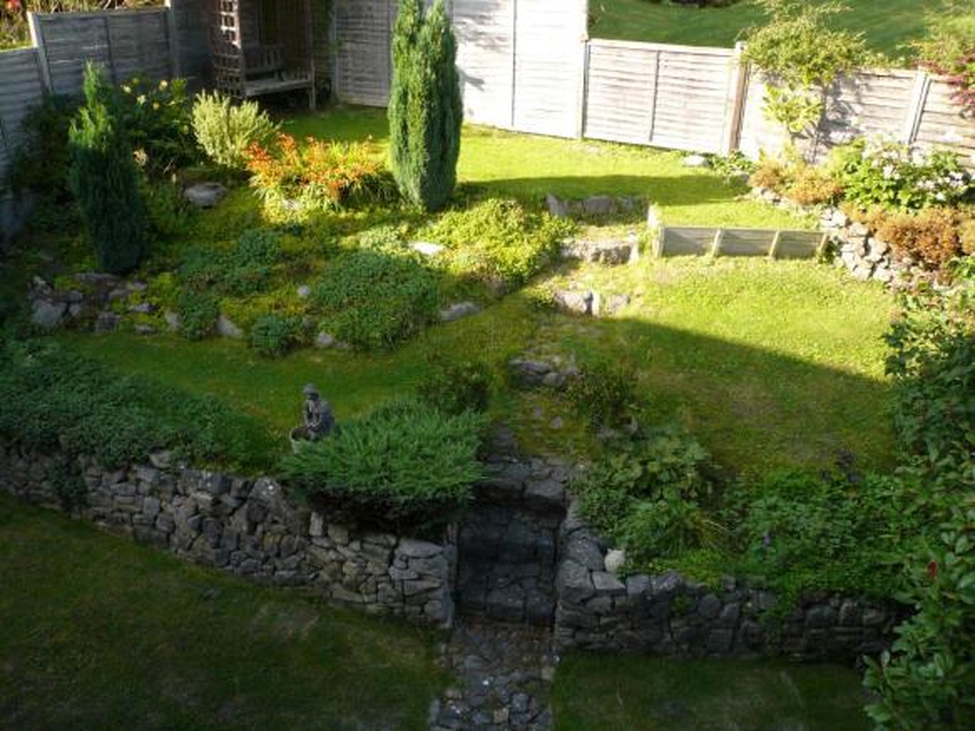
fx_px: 788
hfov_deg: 63.5
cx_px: 488
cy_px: 366
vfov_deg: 49.7
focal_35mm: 28
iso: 100
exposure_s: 1/250
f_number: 2.8
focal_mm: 4.6
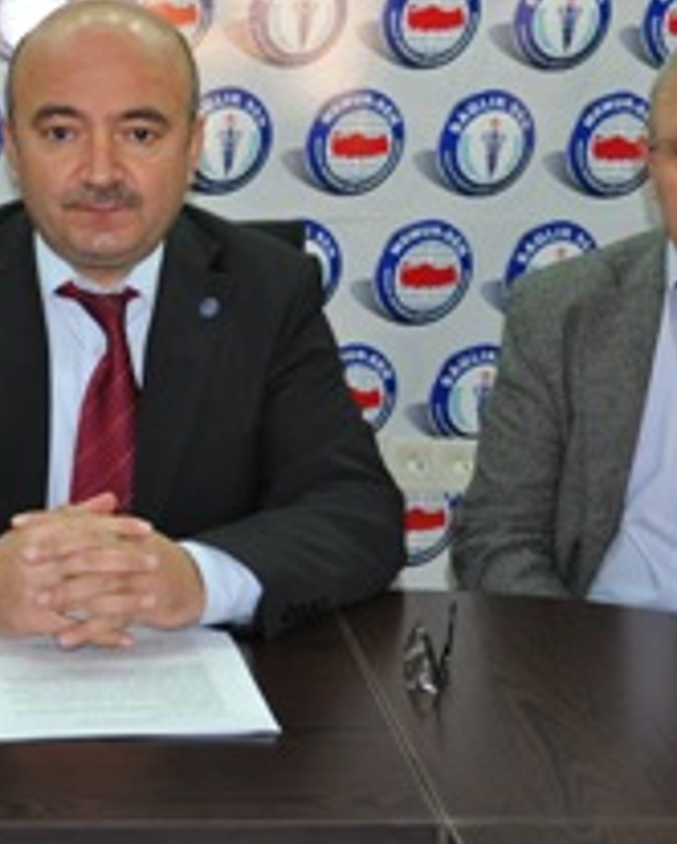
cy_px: 257
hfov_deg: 20.8
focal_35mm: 73
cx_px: 135
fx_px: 1826
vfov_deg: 25.8
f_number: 4
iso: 800
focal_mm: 24
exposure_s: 1/60
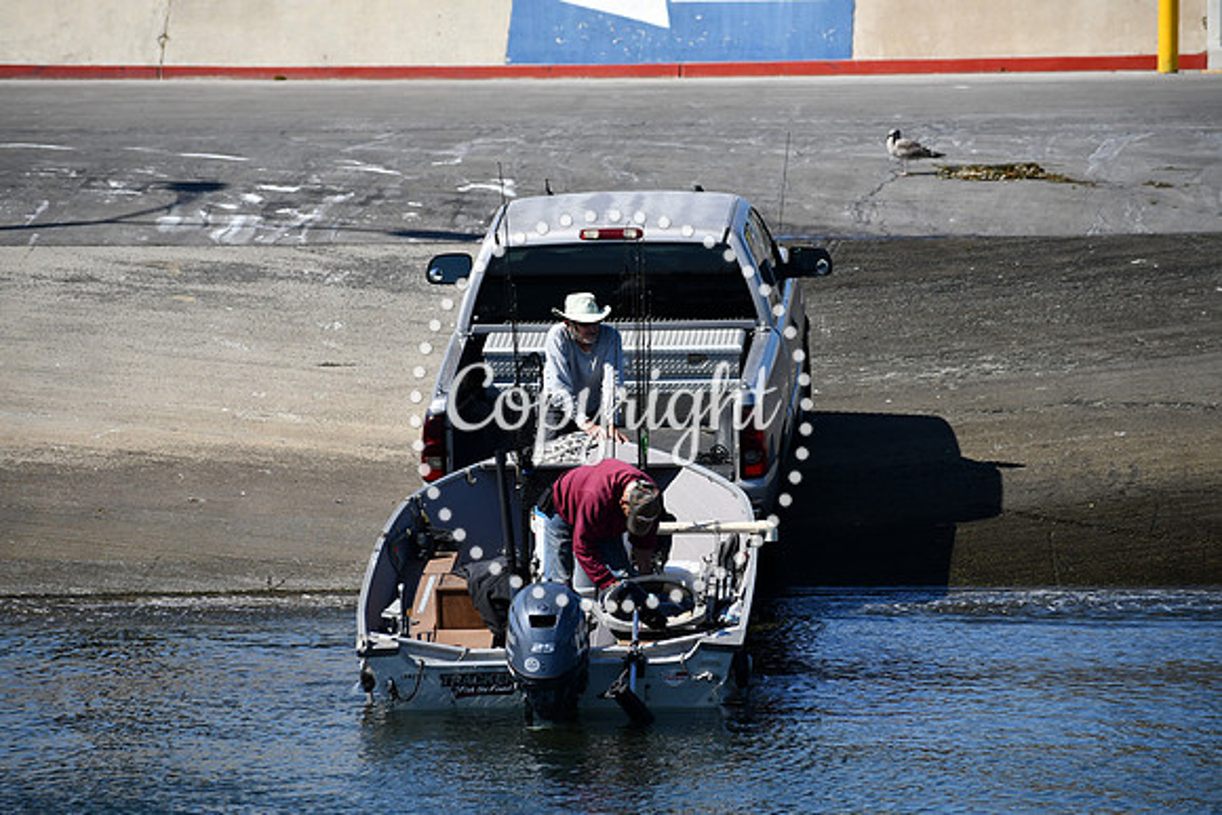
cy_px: 408
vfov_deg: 5.1
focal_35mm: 270
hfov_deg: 7.6
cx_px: 611
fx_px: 9167
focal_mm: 180
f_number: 6.3
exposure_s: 1/1250
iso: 200
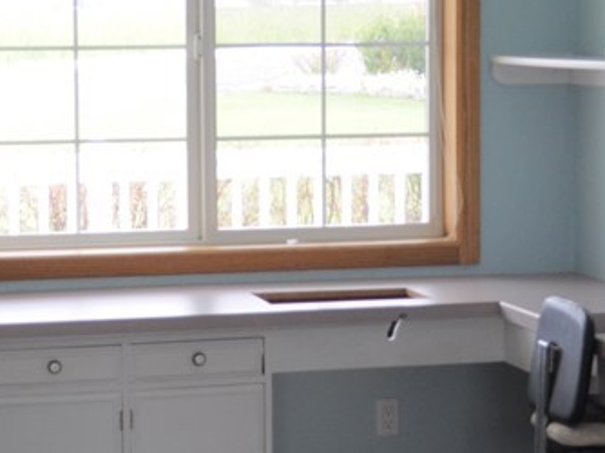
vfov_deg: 12.1
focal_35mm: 122
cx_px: 281
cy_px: 187
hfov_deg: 16.2
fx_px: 2131
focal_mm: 26
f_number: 4.5
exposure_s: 1/100
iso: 400
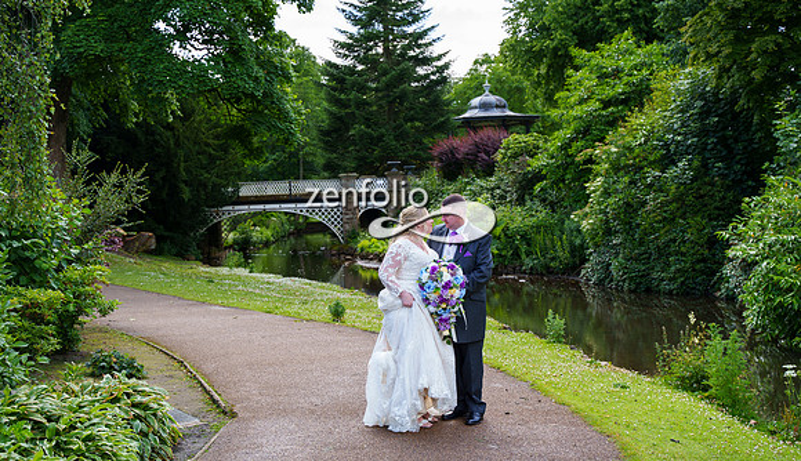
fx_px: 1023
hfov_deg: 42.8
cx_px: 400
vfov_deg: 25.4
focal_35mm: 48
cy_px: 229
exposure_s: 1/500
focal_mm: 46
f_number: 3.5
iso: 200
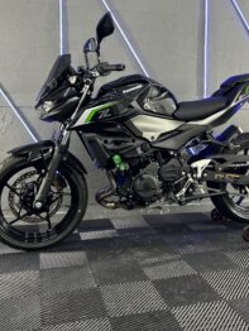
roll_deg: -0.2
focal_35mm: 37
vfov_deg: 49.6
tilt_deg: -1.3
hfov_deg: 38.7
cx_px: 137
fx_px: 354
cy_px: 122
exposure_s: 1/50
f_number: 1.5
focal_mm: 5.7
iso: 200
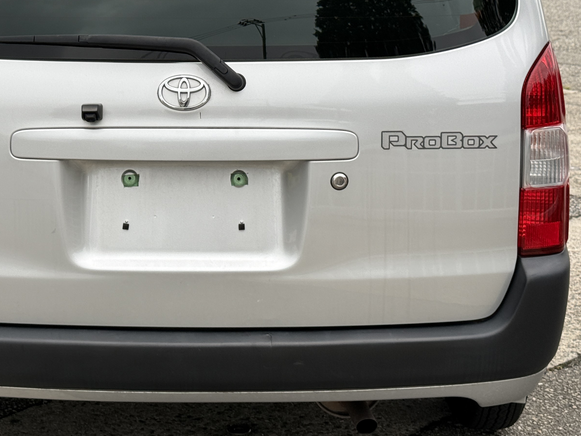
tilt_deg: -9.7
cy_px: 108
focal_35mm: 81
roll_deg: +1.2
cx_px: 185
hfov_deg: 24.0
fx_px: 1360
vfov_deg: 18.1
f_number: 1.78
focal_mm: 6.76
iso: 64
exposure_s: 1/466
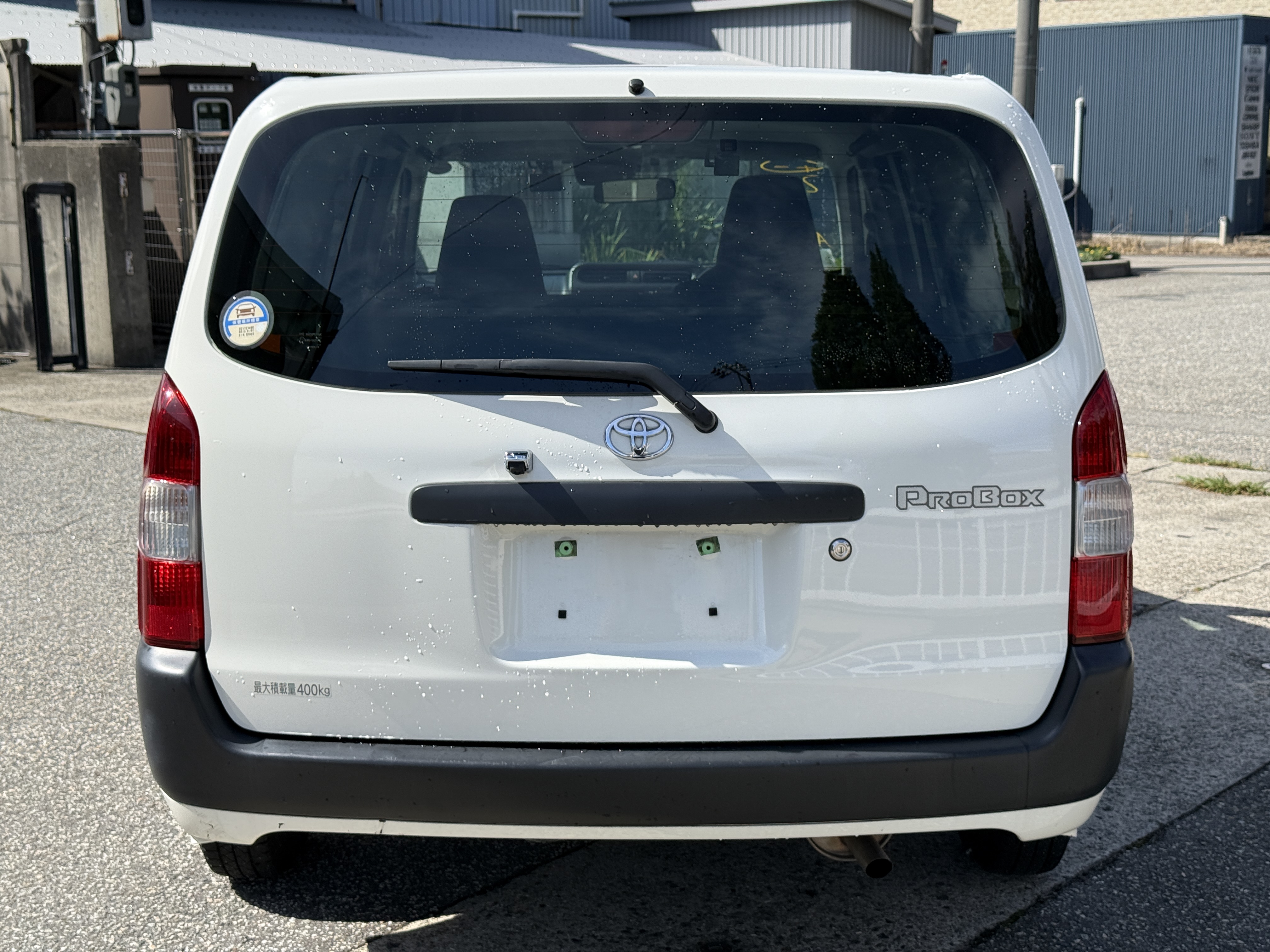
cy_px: 476
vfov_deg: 30.3
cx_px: 635
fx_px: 1761
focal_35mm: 48
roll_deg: +1.1
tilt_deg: -10.0
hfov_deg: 39.7
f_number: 1.78
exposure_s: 1/4587
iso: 64
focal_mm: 6.76
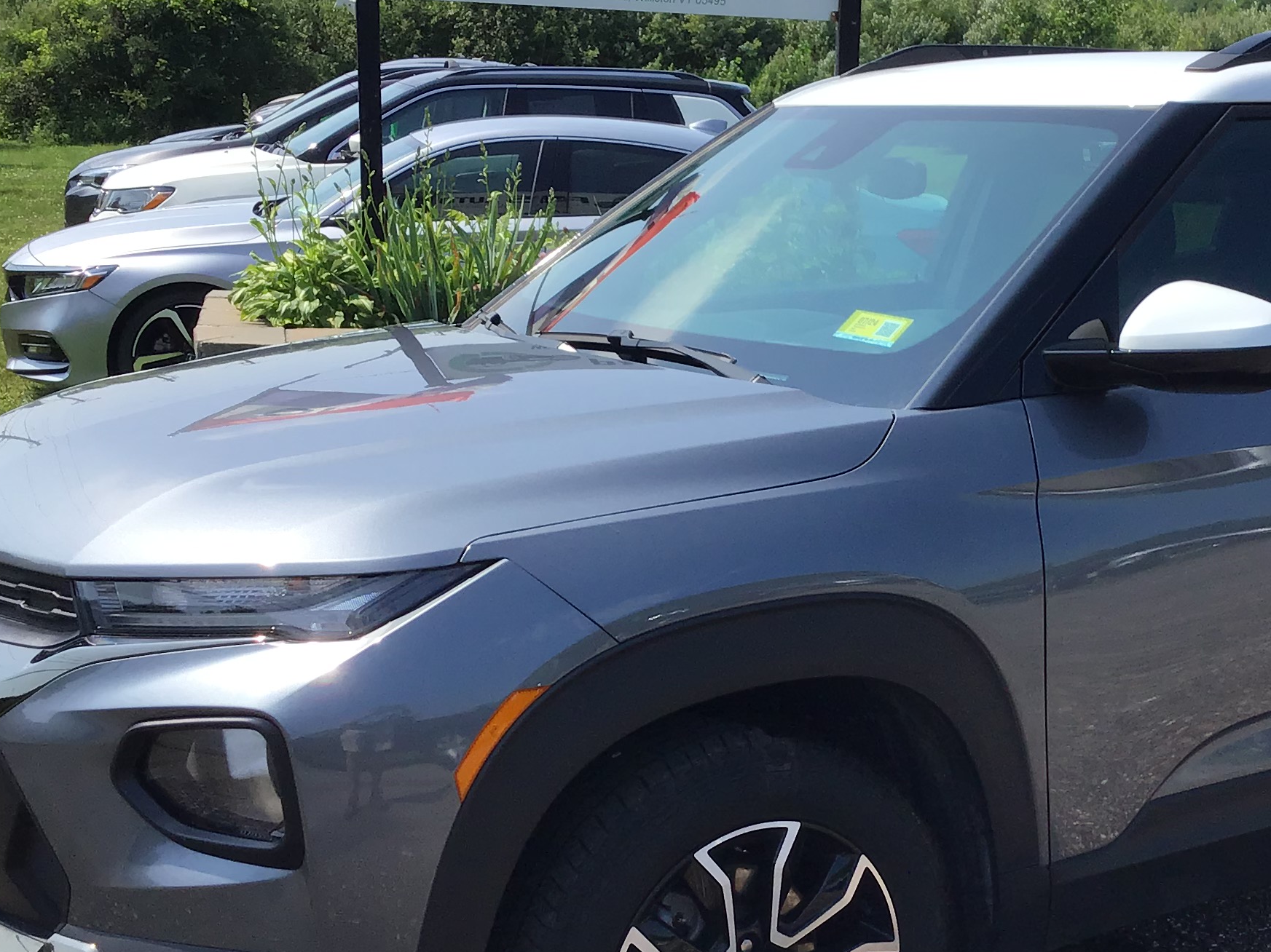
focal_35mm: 58
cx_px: 898
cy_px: 530
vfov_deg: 25.2
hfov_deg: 32.8
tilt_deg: -12.7
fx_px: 2129
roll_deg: -2.4
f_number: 2.4
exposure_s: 1/1087
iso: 25
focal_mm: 3.3
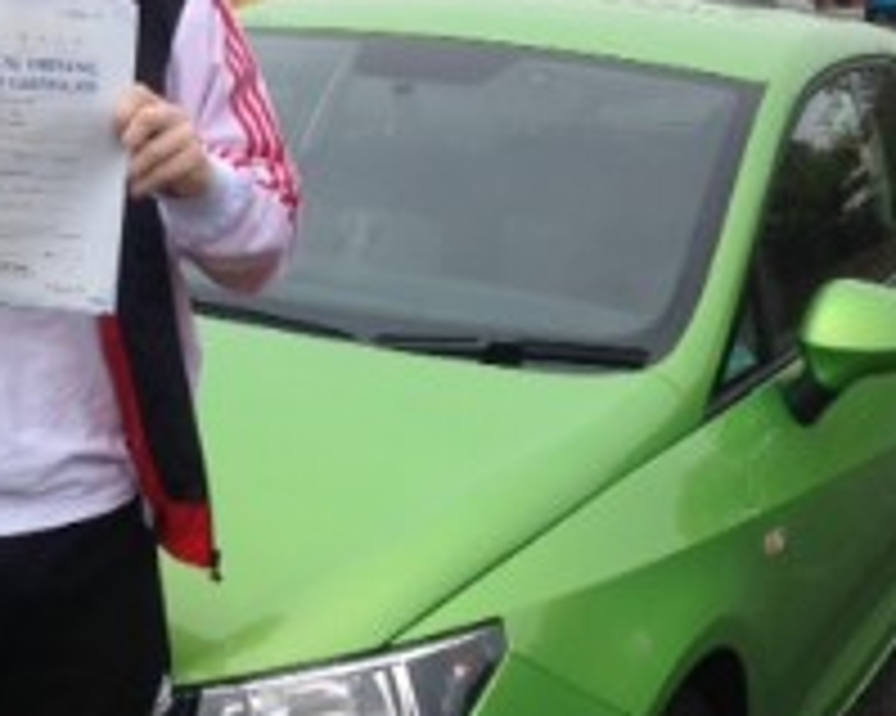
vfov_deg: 18.9
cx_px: 234
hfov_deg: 23.4
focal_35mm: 81
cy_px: 403
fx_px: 2147
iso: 50
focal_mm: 4.12
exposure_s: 1/1595
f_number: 2.4
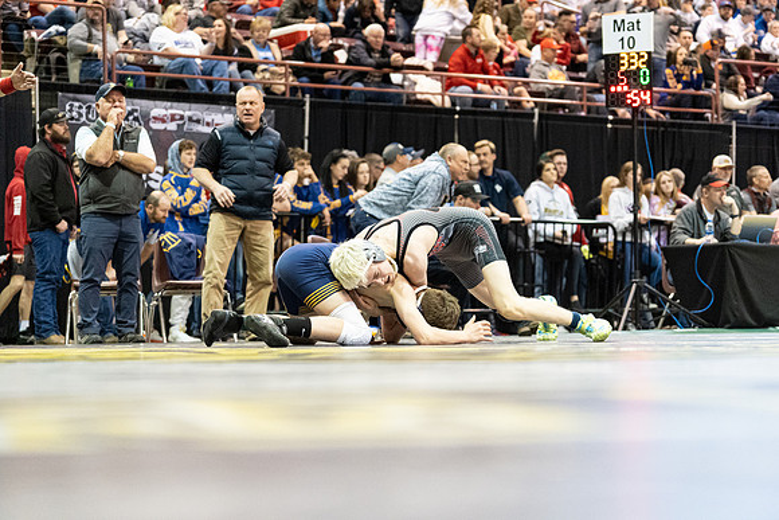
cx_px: 390
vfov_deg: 13.0
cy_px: 260
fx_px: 2273
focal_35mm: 105
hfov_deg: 19.5
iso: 12800
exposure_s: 1/500
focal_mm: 105
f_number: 4
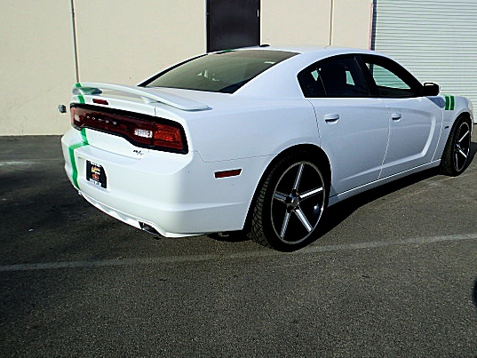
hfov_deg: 58.3
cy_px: 174
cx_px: 258
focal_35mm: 31
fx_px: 427
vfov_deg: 45.5
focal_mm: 4.65
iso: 64
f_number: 7.8
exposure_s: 1/200
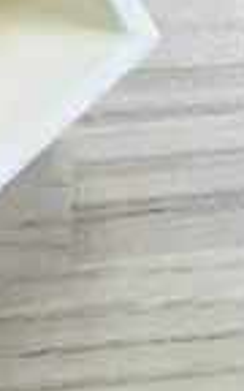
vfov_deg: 14.1
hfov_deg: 9.1
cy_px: -289
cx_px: -300
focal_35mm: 133
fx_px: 1415
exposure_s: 1/33
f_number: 2.2
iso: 64
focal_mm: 4.15
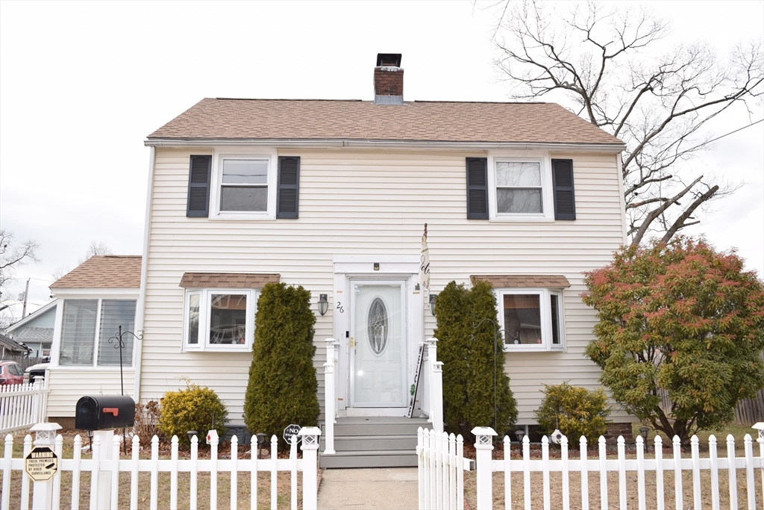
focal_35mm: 30
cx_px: 382
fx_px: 637
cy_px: 255
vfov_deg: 43.6
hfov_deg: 61.9
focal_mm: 20
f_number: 6.3
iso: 100
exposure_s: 1/100
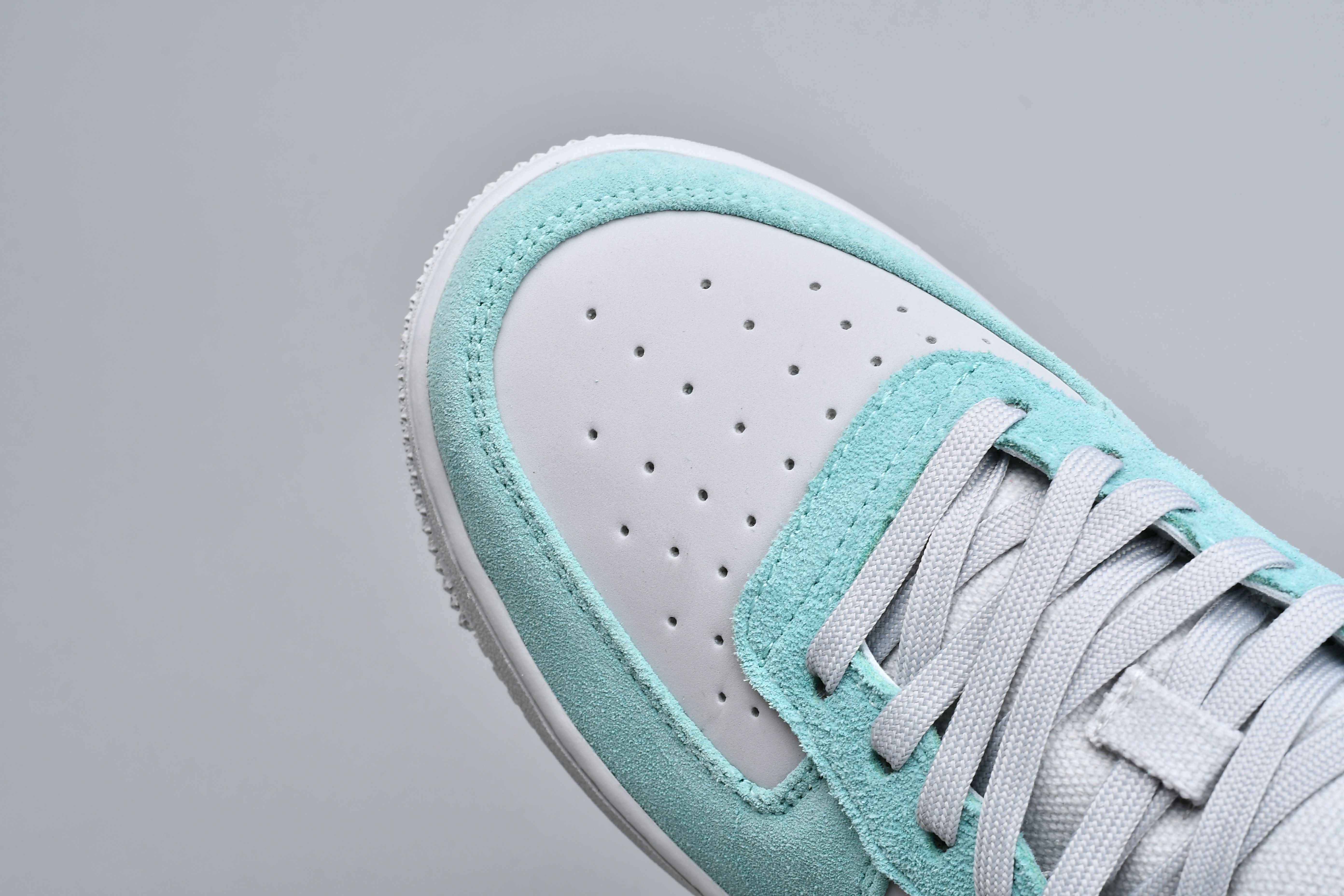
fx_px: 2800
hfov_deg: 27.0
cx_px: 672
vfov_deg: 18.2
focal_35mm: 75
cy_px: 448
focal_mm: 50
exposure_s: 1/125
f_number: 14
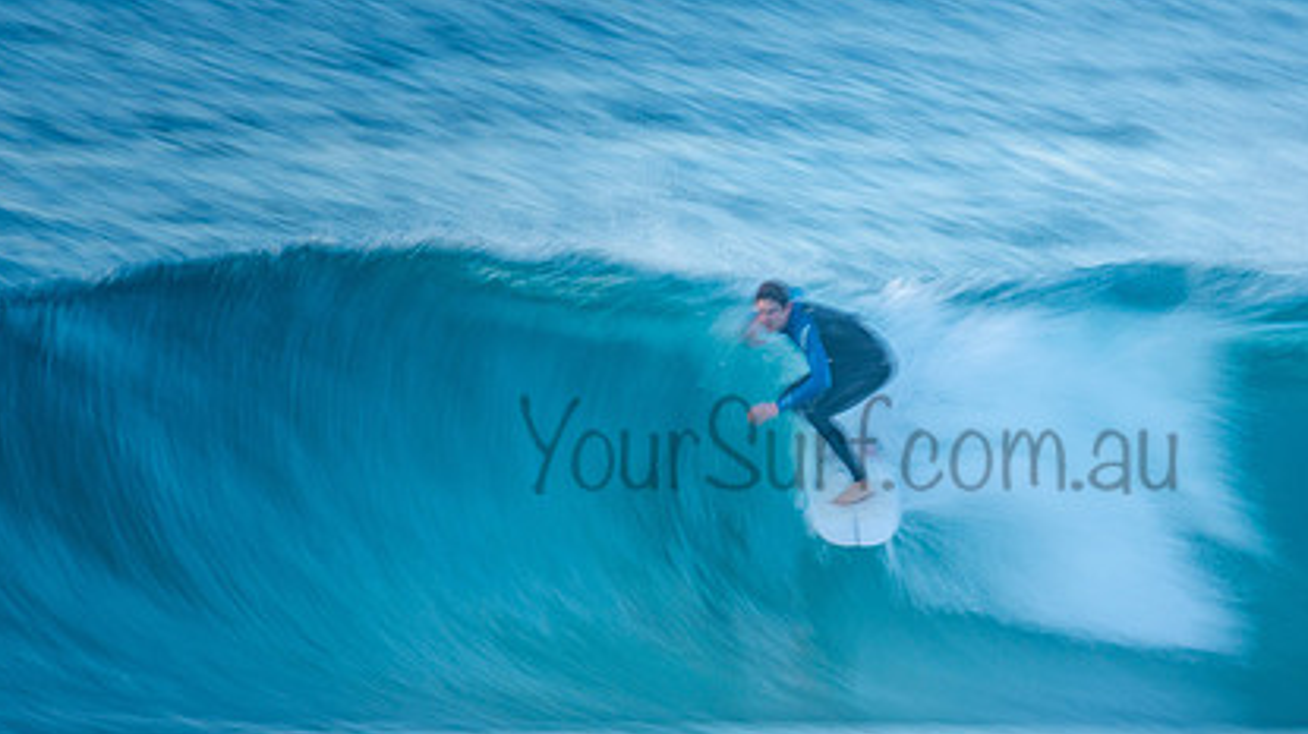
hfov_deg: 2.0
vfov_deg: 1.1
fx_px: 38099
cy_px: 417
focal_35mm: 1099
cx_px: 845
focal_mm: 500
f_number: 13
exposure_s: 1/10
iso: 100
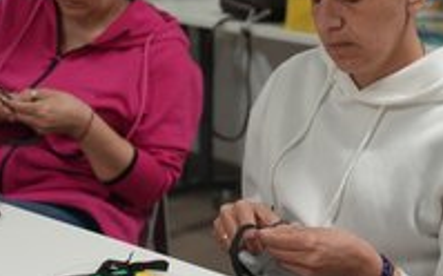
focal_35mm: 117
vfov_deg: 11.1
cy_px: 55
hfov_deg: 17.8
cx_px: 216
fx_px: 1411
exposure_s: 1/160
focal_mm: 57
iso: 2000
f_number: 4
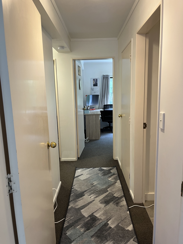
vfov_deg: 67.3
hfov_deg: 53.1
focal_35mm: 26
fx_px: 183
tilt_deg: -10.3
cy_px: 122
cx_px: 92
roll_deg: +0.7
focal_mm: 5.1
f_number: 1.6
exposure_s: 1/50
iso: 80
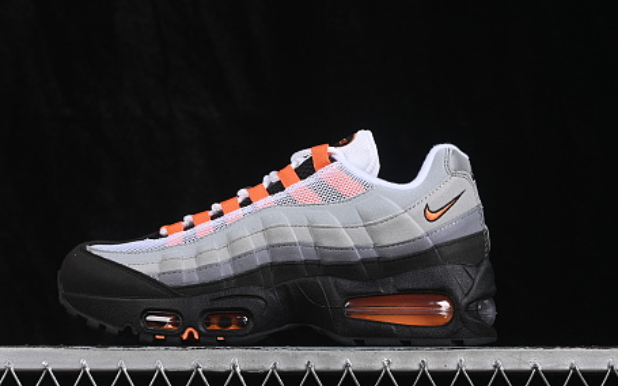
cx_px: 280
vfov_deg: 15.5
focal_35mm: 84
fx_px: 1414
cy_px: 206
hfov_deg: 24.6
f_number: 8
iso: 160
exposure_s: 1/80
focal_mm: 50
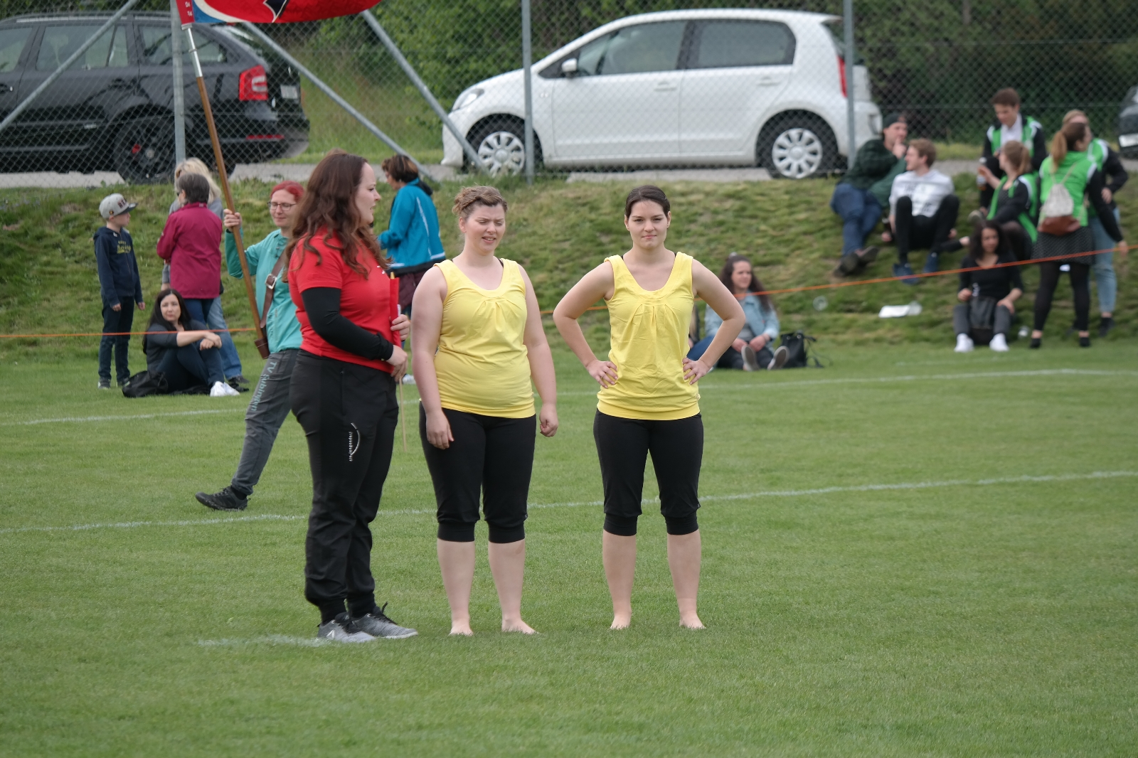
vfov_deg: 6.2
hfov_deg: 9.2
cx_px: 569
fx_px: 7047
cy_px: 379
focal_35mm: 223
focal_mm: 145
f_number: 5.6
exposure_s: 1/250
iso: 200
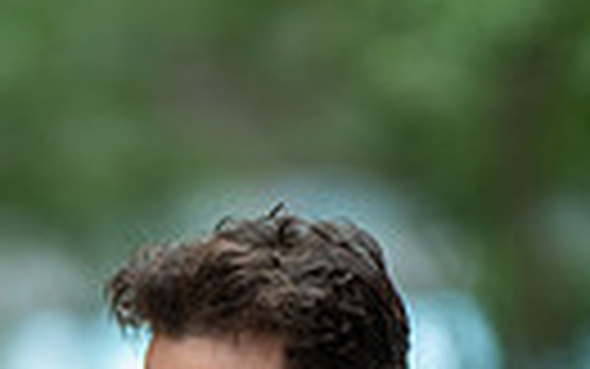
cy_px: 986
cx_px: 252
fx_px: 7142
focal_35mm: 444
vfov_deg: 2.9
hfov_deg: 4.7
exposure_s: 1/400
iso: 250
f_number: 1.2
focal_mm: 85
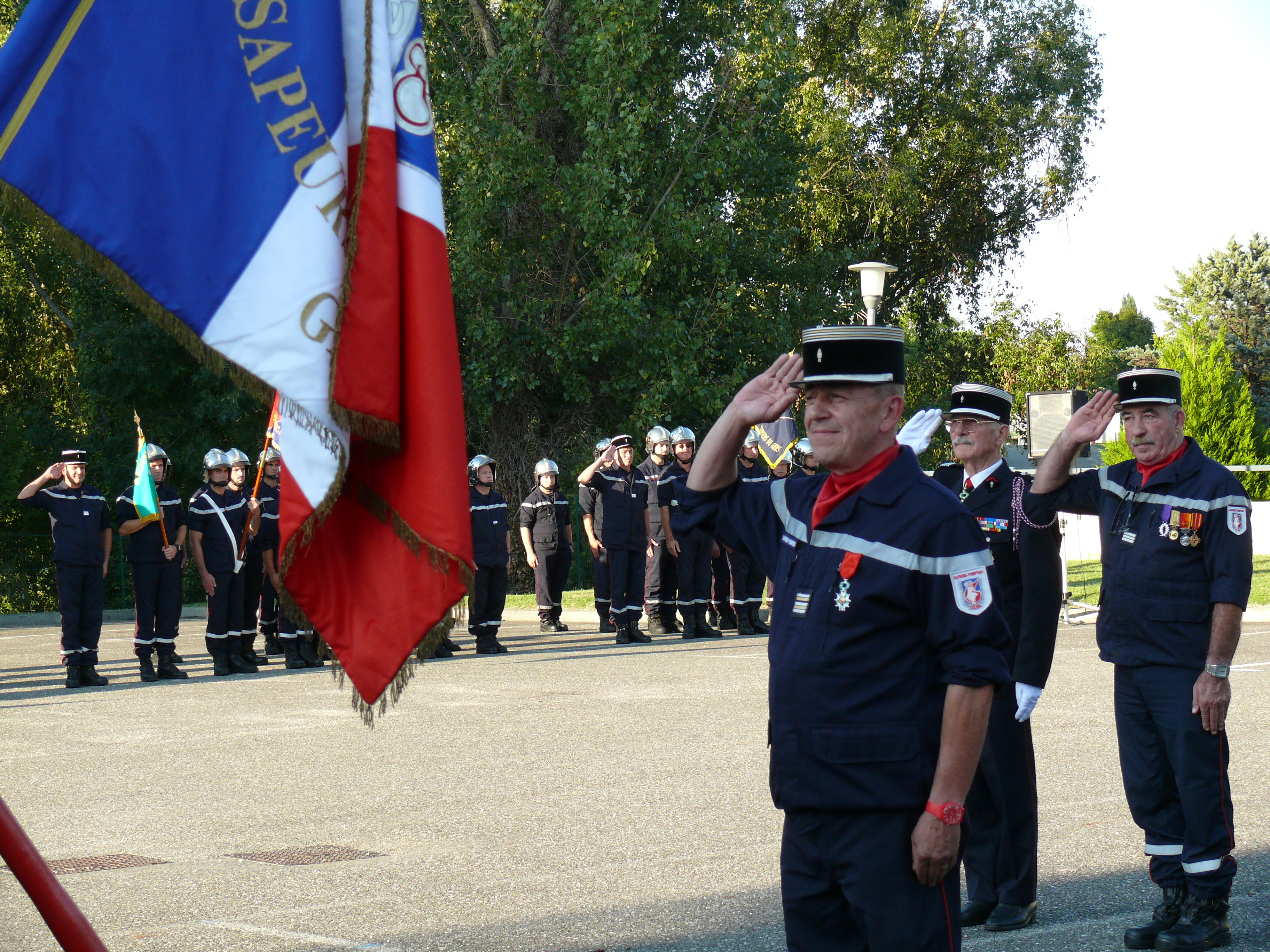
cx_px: 635
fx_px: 3192
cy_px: 476
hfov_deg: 22.5
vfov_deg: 17.0
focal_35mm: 87
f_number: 4
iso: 100
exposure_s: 1/160
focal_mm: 18.4
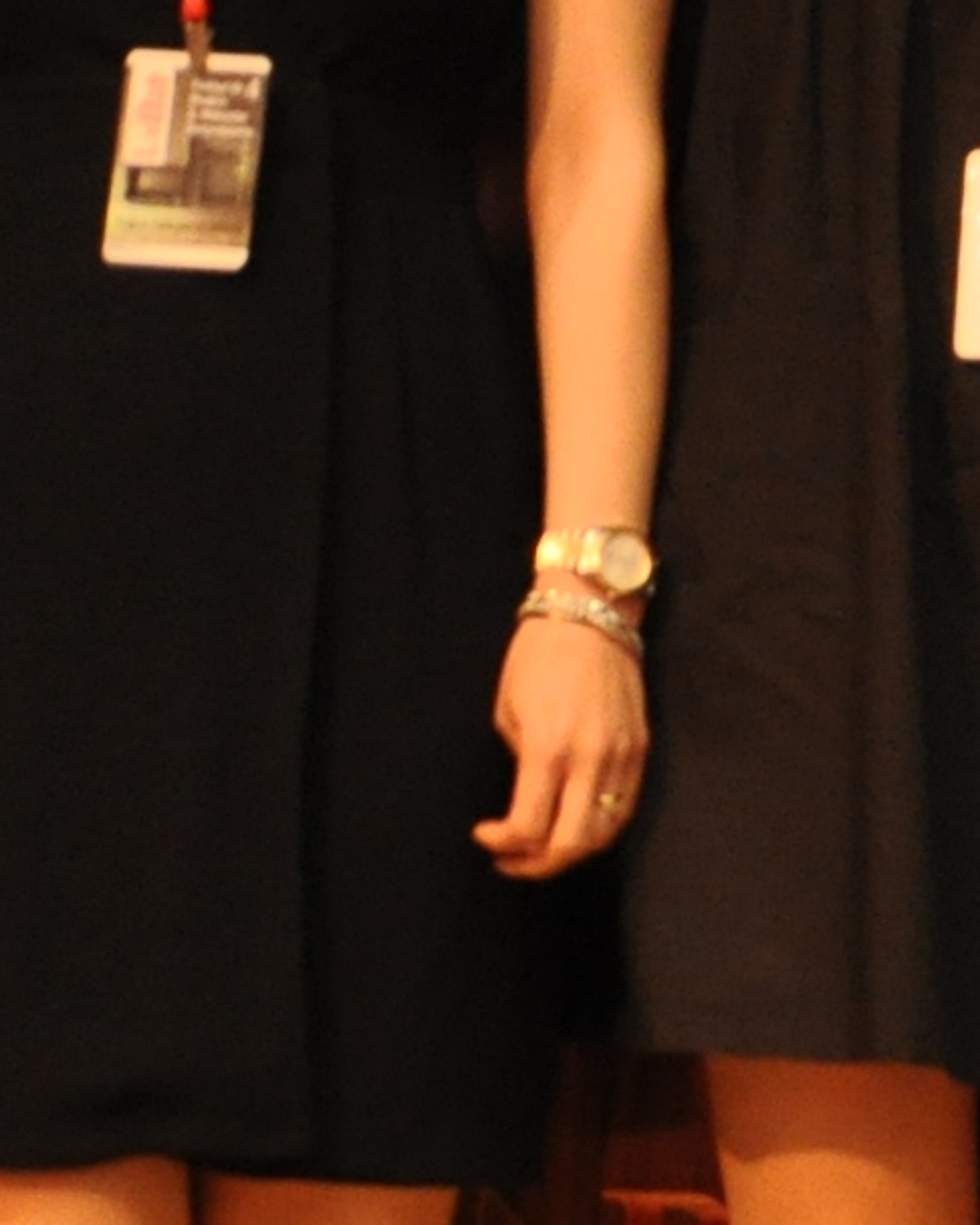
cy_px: -101
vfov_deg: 9.2
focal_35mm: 208
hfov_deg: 7.1
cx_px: 2210
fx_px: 7556
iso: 800
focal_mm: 21
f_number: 3.8
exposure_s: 1/10
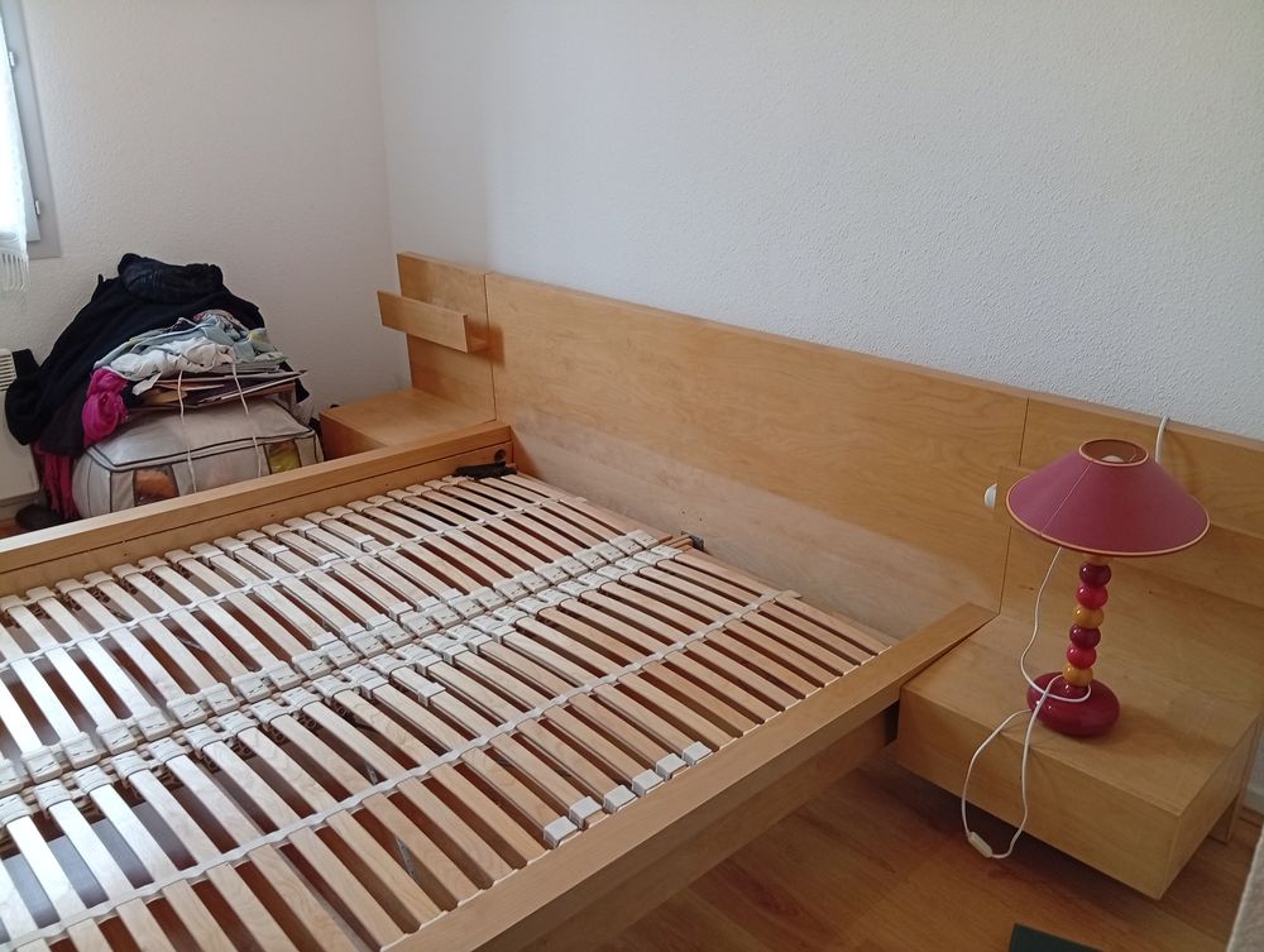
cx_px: 632
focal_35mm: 27
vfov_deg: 51.5
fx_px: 987
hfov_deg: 65.2
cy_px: 476
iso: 196
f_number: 1.8
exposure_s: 1/33.3
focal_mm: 3.84
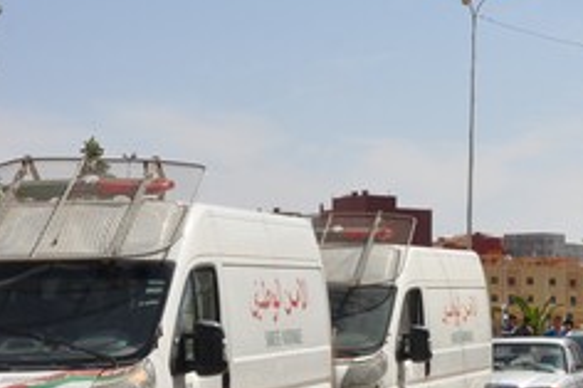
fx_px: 1845
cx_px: 778
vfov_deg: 11.9
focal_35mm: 114
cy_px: 347
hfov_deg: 16.8
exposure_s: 1/200
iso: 200
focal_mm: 28
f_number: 11
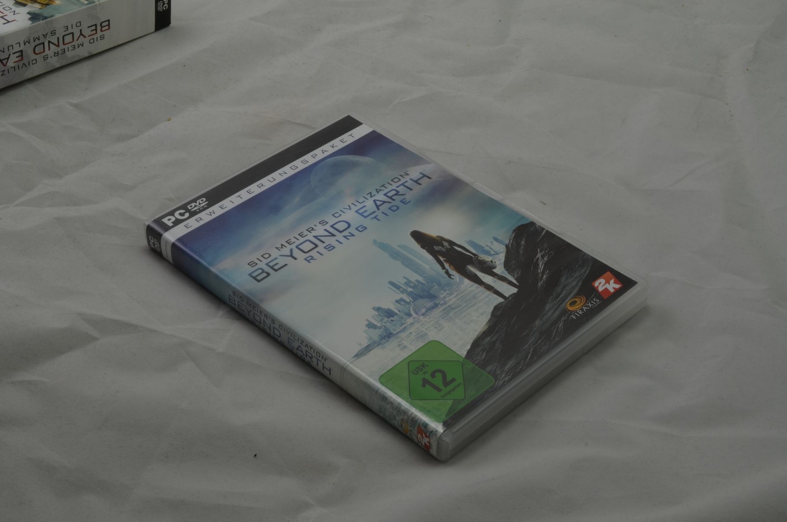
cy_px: 261
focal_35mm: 60
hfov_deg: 33.5
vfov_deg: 22.5
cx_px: 394
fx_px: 1309
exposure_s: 1/4
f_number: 20
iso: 100
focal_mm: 40
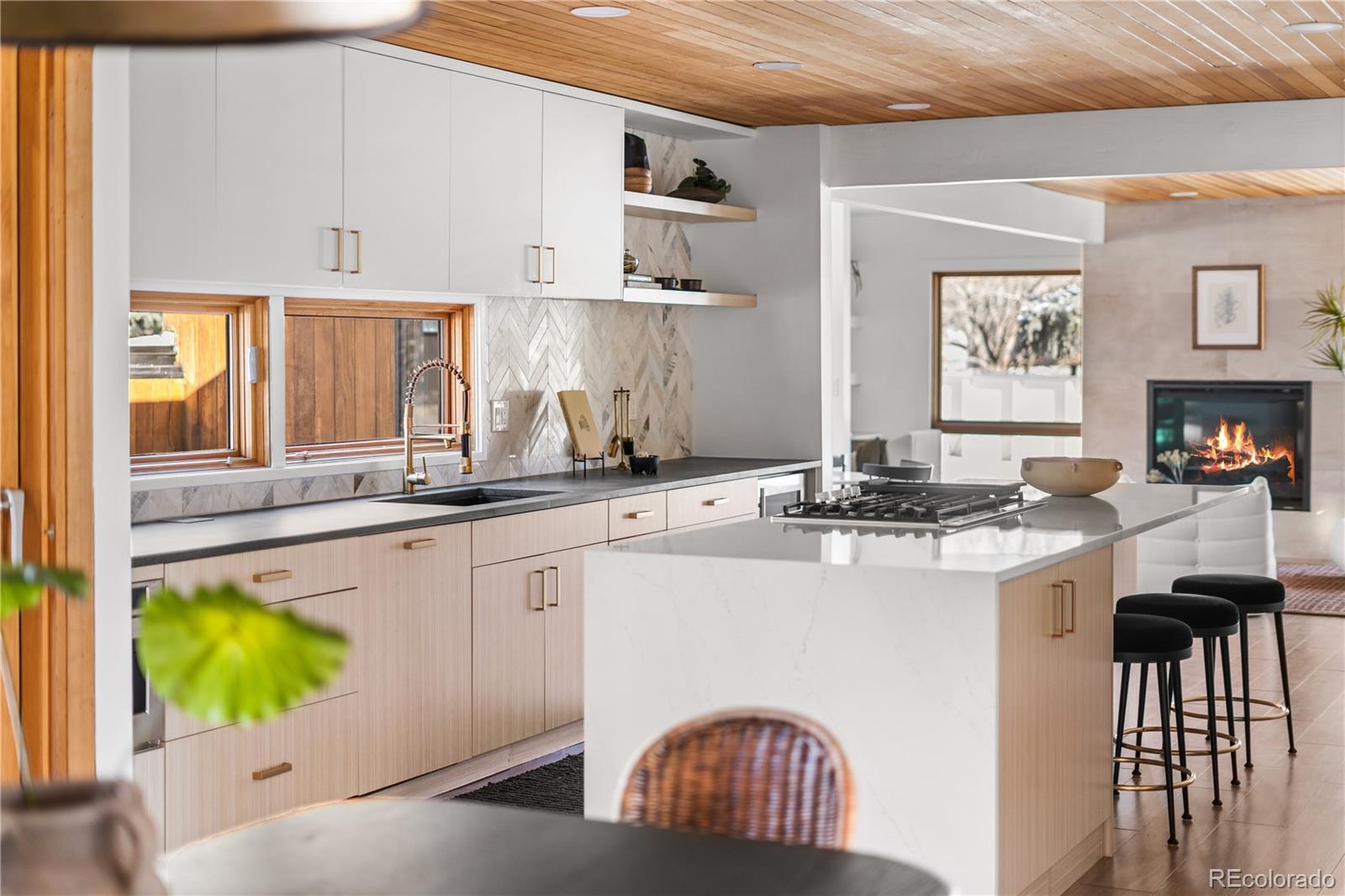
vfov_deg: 27.0
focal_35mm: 50
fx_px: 1868
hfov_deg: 39.6
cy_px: 448
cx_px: 672
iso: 125
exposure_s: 1/20
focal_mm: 50
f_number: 1.8
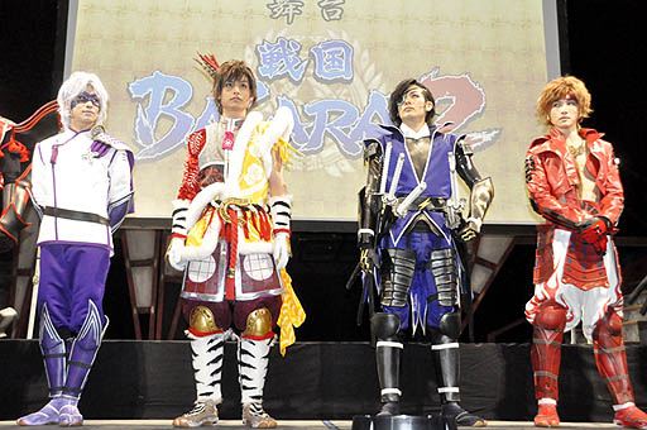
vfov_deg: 35.4
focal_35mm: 38
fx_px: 673
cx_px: 324
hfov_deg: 51.3
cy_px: 215
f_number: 6.3
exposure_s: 1/60
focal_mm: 25
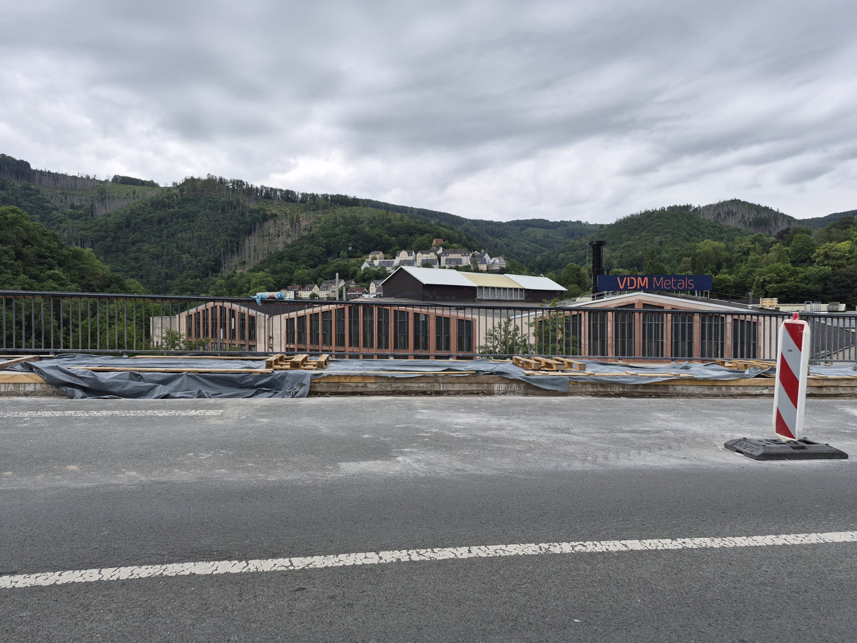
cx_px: 428
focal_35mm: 23
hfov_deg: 73.9
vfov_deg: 58.9
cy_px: 322
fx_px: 569
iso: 80
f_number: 1.8
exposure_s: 1/1668
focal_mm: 5.4
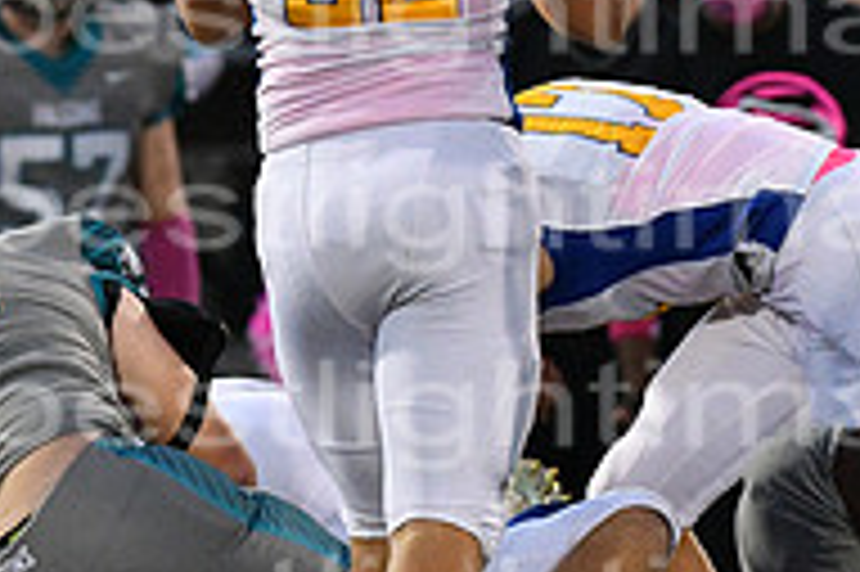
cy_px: 119
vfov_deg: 1.0
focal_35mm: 1370
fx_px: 32699
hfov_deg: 1.5
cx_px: 567
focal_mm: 300
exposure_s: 1/1000
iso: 6400
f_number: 5.6
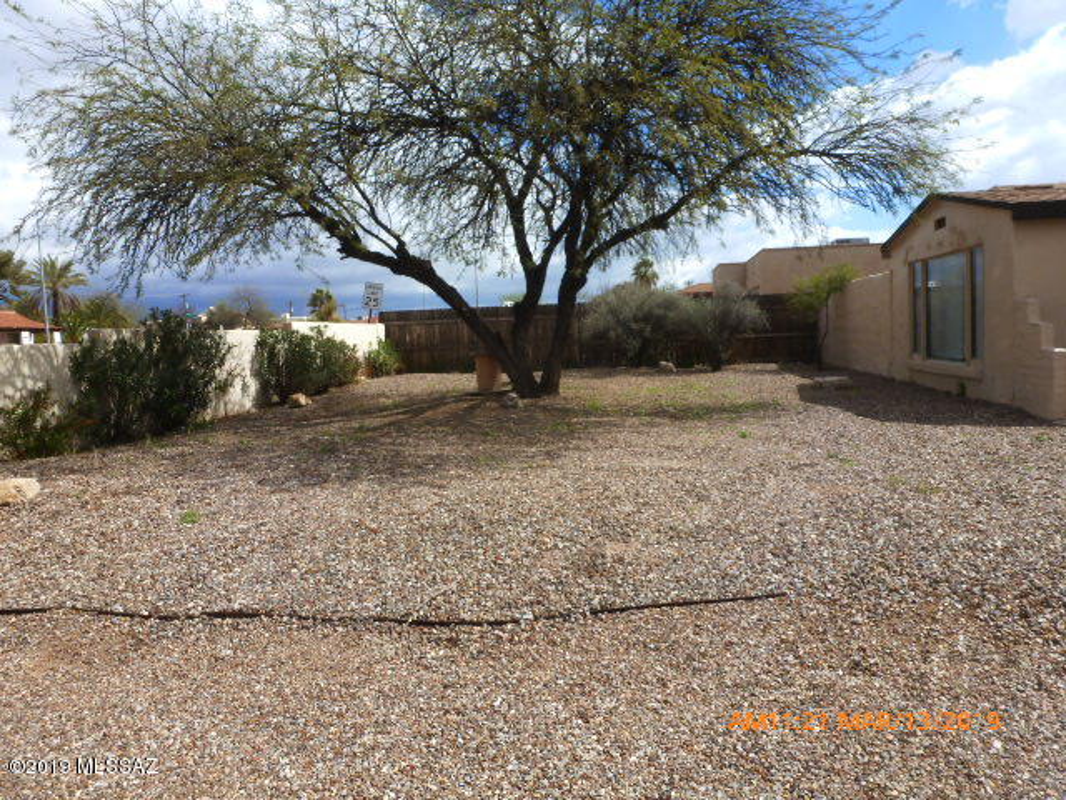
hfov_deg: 71.6
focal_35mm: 24
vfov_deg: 56.8
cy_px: 400
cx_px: 533
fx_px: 739
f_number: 5
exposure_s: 1/400
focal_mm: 4.3
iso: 100
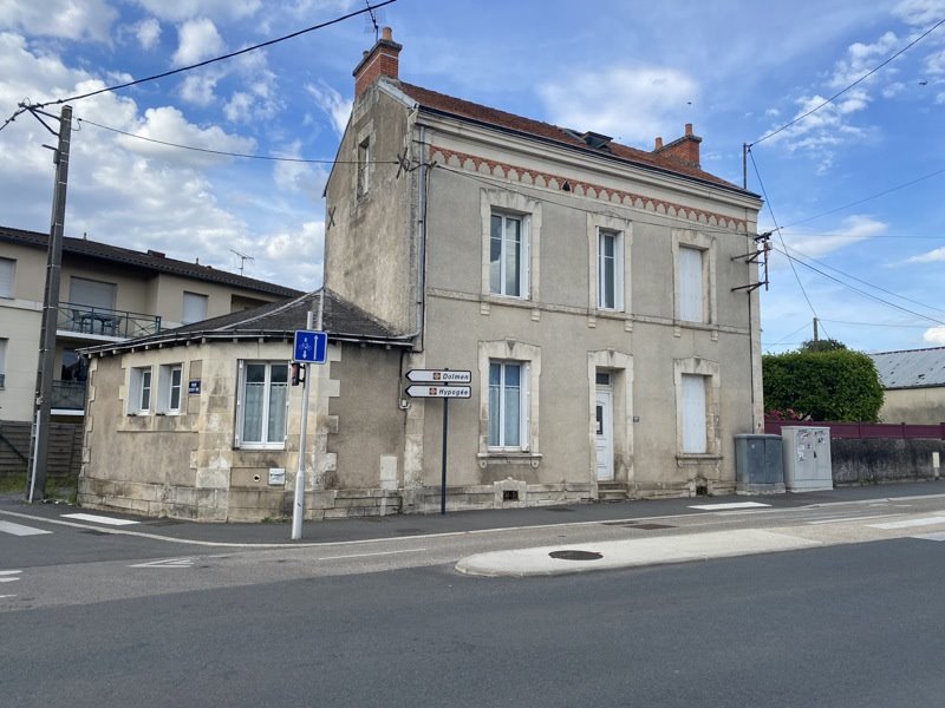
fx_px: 710
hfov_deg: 67.3
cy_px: 354
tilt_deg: +5.5
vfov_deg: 53.1
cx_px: 472
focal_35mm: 26
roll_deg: -0.9
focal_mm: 4.25
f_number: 1.8
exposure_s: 1/1678
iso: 32
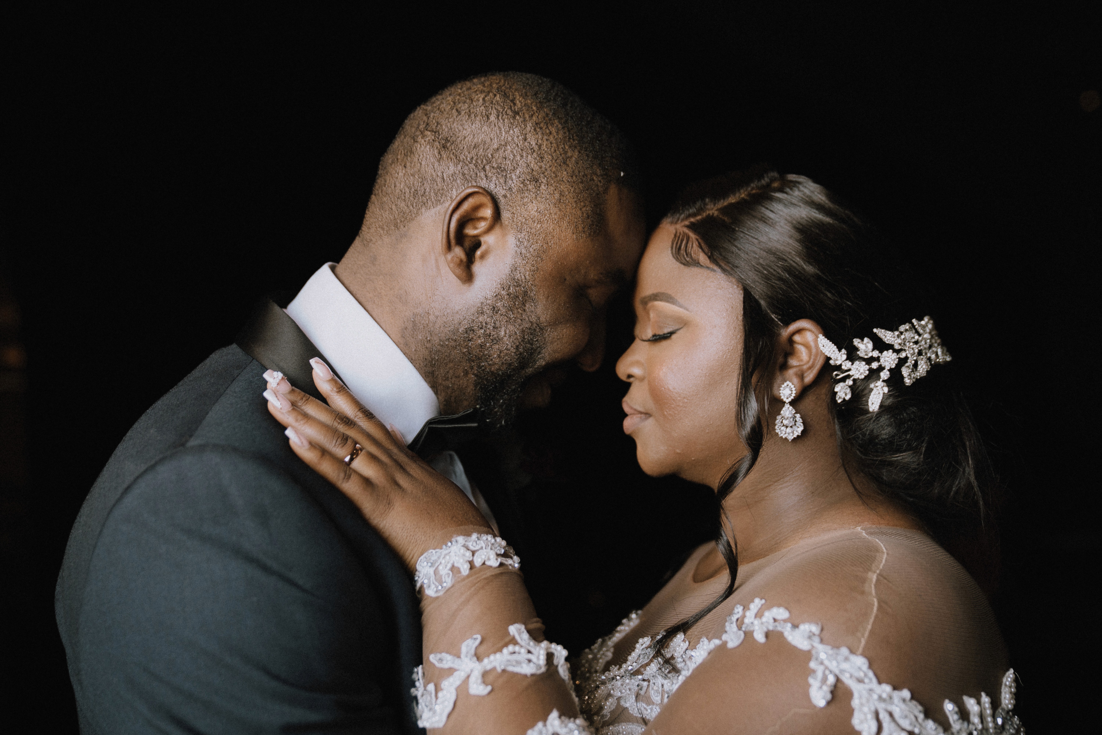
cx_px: 551
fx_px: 1163
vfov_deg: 35.1
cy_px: 368
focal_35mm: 38
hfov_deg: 50.7
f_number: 2.8
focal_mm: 38
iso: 800
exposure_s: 1/160
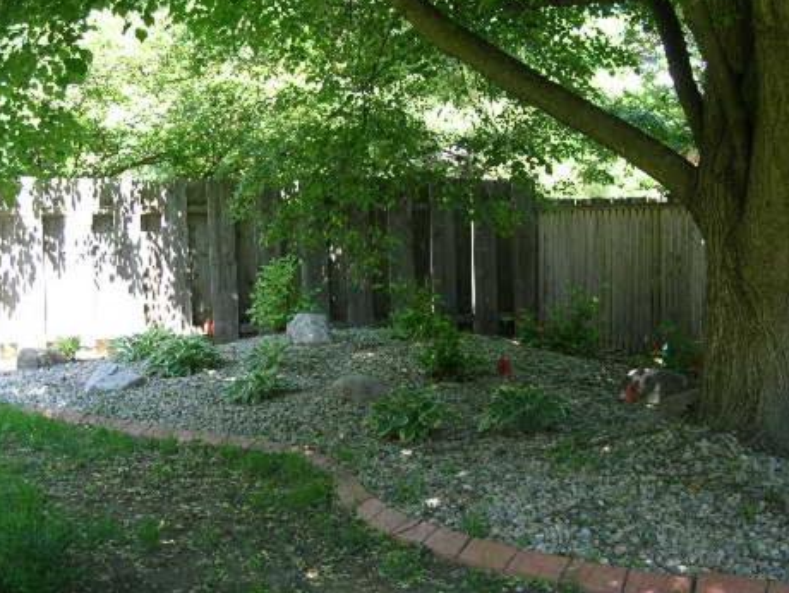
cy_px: 293
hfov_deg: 38.1
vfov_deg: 29.2
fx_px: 1141
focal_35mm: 50
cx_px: 351
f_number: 2.7
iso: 50
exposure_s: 1/48.3
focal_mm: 6
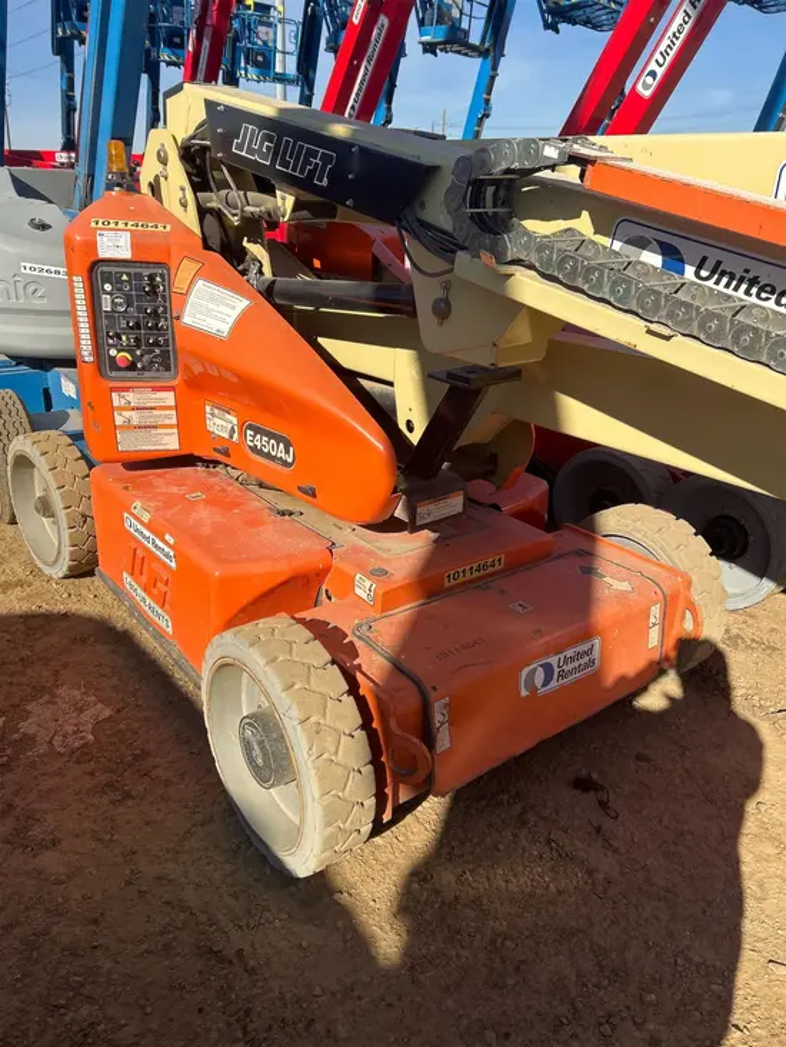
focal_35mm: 26
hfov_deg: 53.1
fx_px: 787
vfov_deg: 67.3
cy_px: 524
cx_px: 393
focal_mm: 5.7
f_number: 1.5
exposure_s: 1/4115
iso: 50
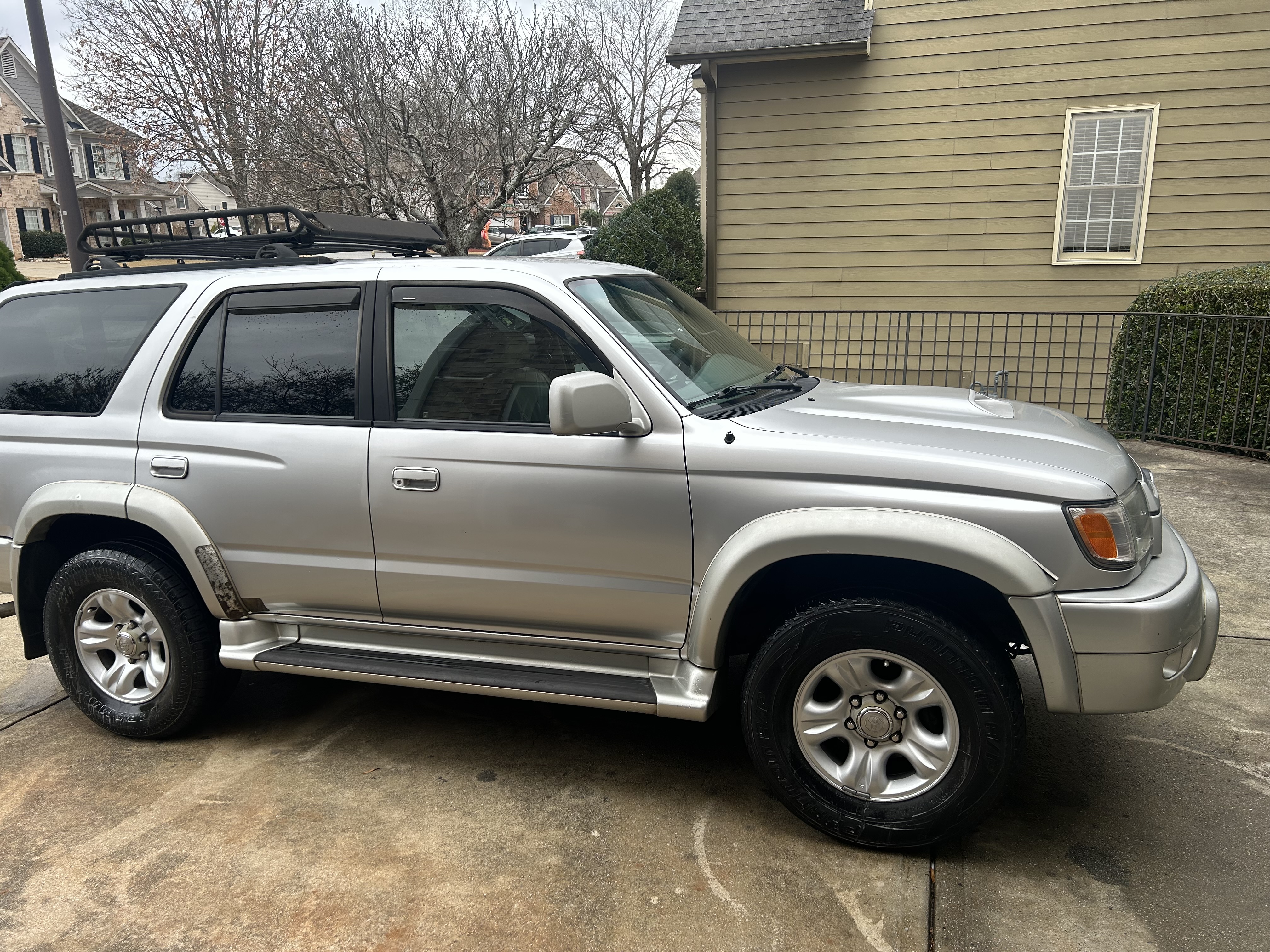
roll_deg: +2.5
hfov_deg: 67.3
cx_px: 635
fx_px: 954
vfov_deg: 53.1
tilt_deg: -15.1
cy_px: 476
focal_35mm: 26
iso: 50
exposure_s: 1/448
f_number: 1.5
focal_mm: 5.7
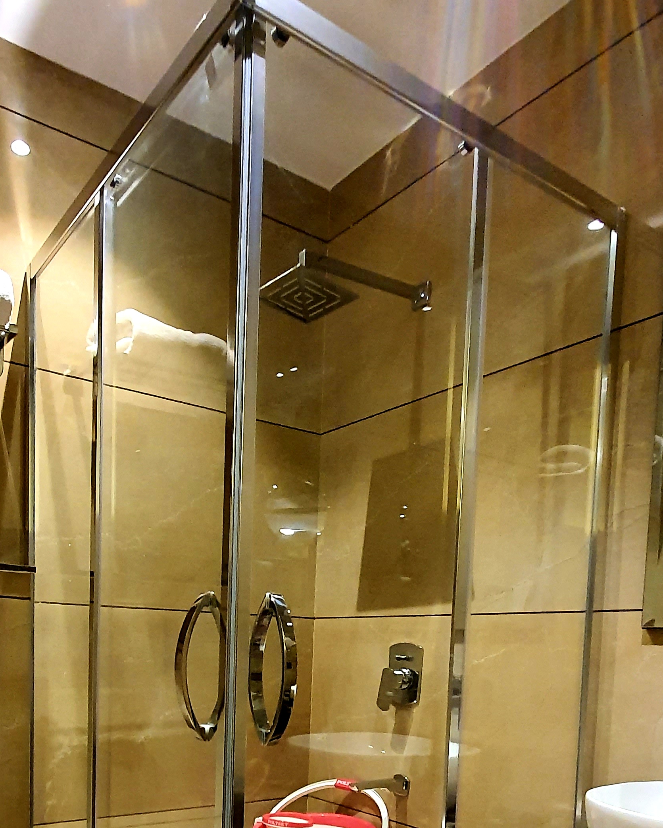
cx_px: 257
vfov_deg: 56.2
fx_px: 687
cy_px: 698
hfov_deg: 51.1
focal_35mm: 28
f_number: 2.2
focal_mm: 1.8
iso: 500
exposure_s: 1/33
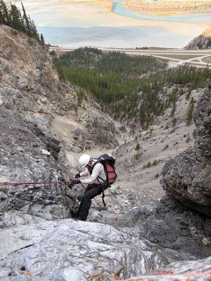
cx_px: 106
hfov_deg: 53.0
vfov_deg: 67.3
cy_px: 140
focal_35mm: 26
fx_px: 211
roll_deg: +5.9
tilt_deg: -40.0
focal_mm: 5.96
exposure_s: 1/475
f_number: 1.6
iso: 50
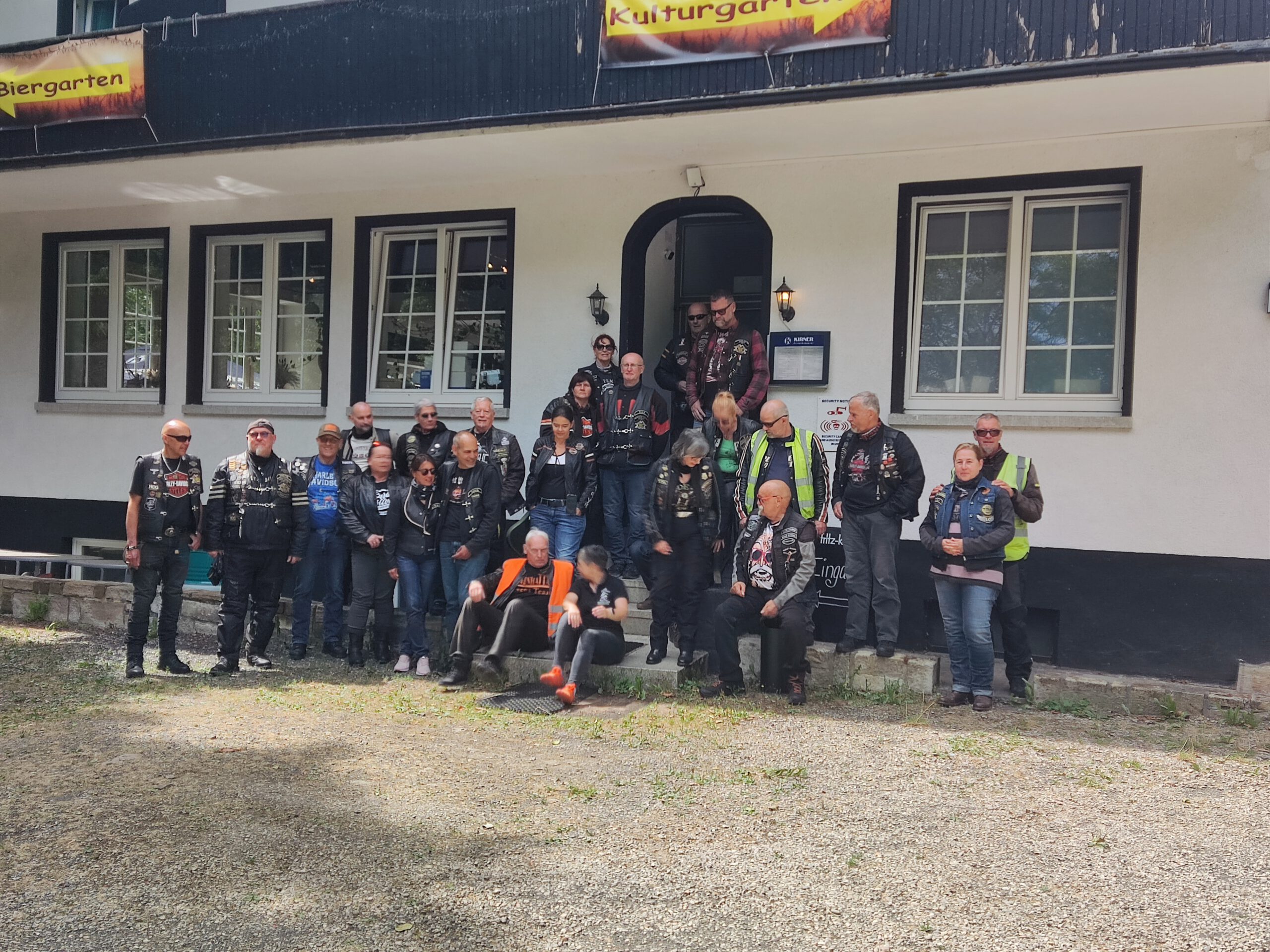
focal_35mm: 35
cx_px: 635
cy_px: 476
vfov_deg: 40.7
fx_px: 1284
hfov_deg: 52.6
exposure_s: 1/890
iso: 50
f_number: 1.79
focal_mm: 4.71
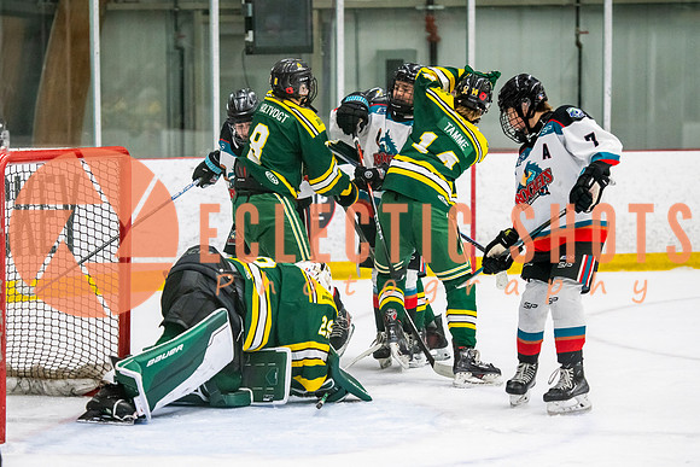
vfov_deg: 8.8
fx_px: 3049
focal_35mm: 157
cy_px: 294
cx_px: 299
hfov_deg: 13.1
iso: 2500
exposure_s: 1/640
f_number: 3.2
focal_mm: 116
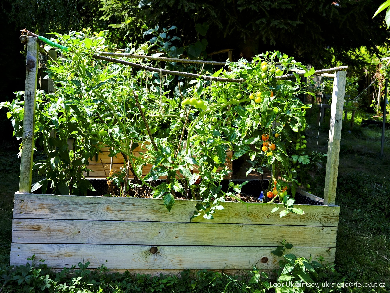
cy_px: 146
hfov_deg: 54.0
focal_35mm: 34
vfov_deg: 41.8
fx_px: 383
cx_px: 195
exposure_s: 1/56
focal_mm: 42.6
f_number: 6.4
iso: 100
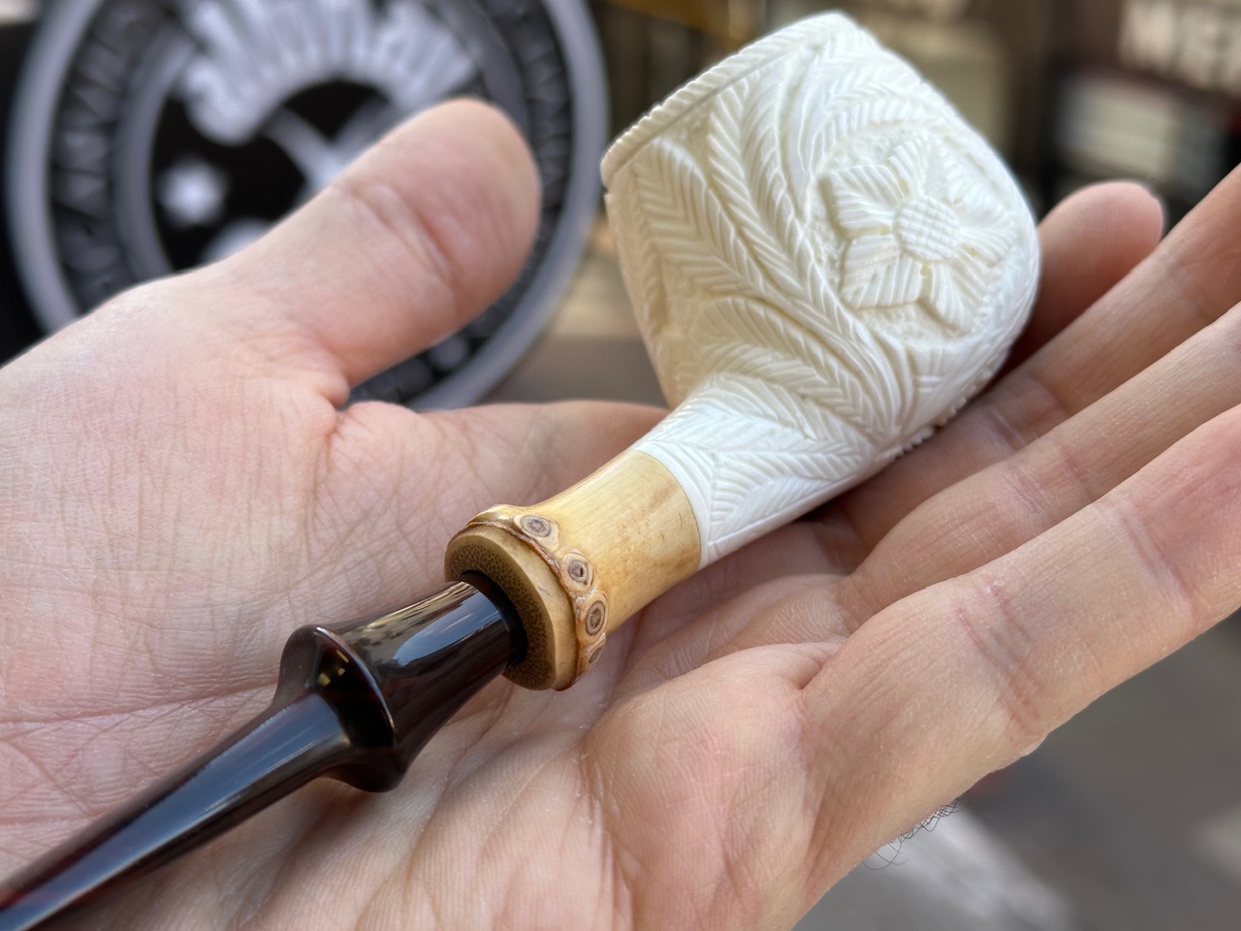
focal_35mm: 48
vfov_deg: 30.3
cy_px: 466
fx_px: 1721
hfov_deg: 39.7
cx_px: 620
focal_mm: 6.86
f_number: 1.78
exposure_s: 1/393
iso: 64
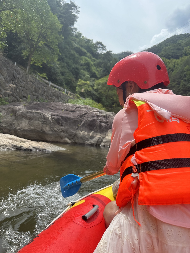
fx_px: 176
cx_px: 95
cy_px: 126
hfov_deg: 56.8
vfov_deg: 71.6
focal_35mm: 24
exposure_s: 1/2203
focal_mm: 6.86
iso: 80
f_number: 1.78
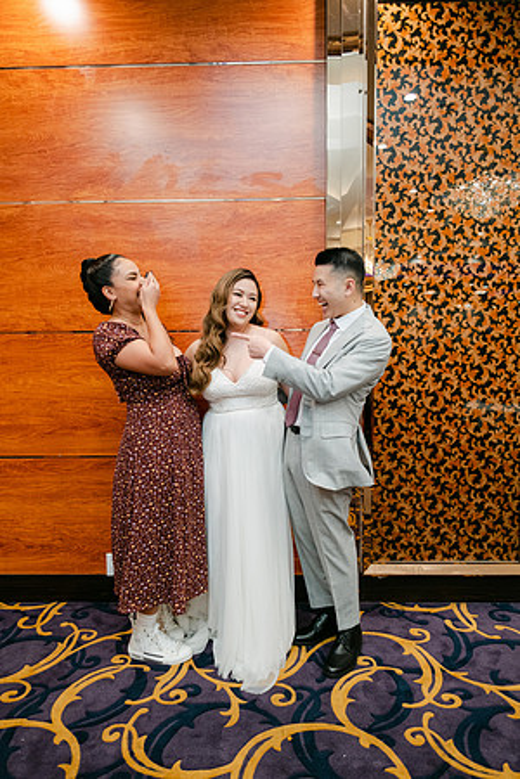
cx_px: 260
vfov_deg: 73.7
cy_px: 390
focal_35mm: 24
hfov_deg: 53.1
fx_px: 520
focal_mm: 16
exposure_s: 1/125
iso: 800
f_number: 2.8
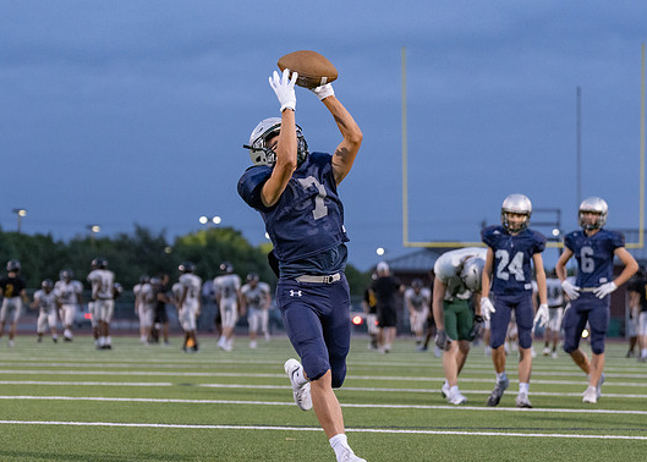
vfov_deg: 10.5
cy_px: 274
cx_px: 294
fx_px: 2518
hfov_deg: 14.6
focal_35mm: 137
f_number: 2.8
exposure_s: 1/1000
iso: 2500
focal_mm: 88
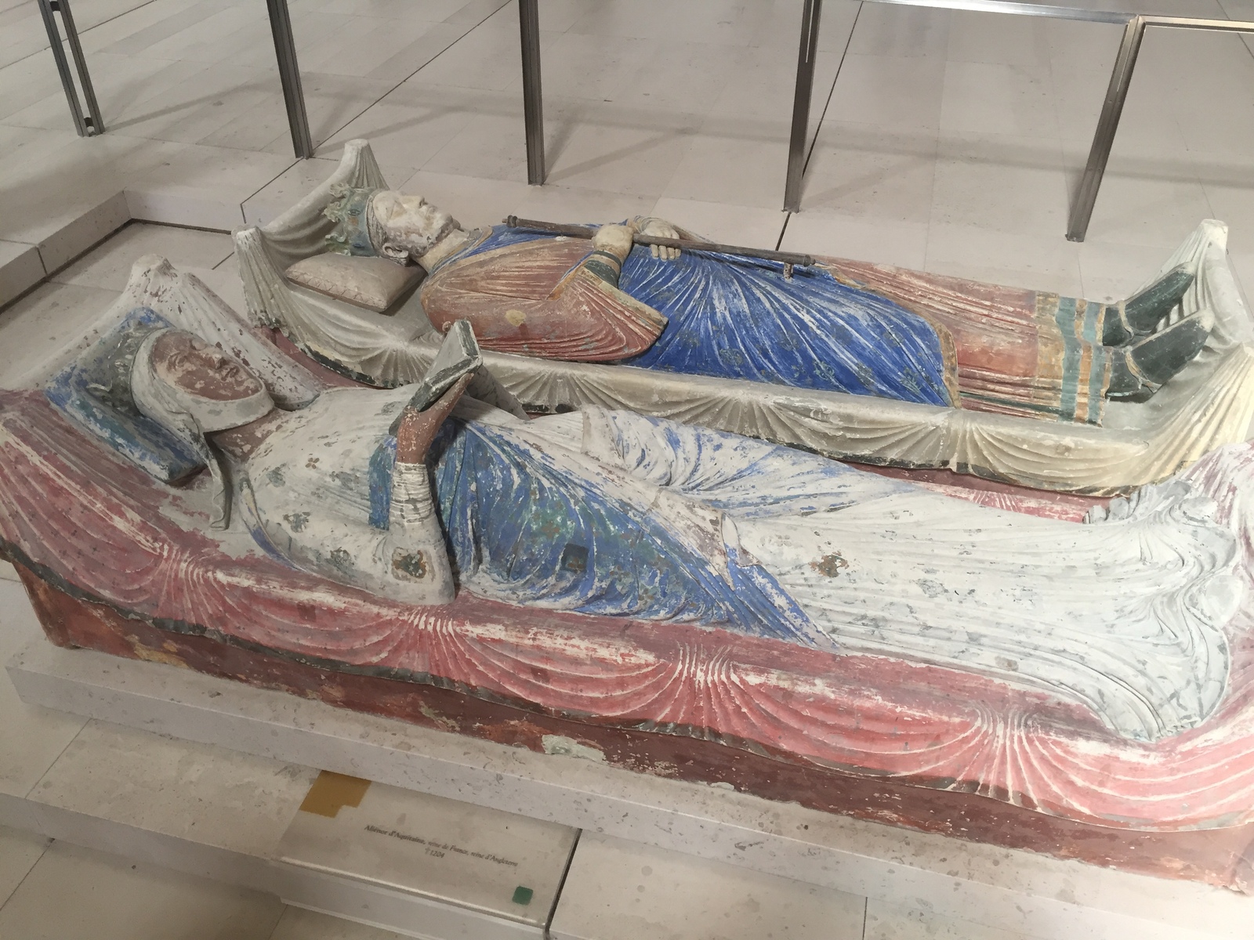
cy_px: 470
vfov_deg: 48.2
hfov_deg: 61.7
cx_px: 627
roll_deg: +0.6
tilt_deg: -36.5
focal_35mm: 29
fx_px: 1051
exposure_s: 1/33
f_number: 2.2
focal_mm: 4.15
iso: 80
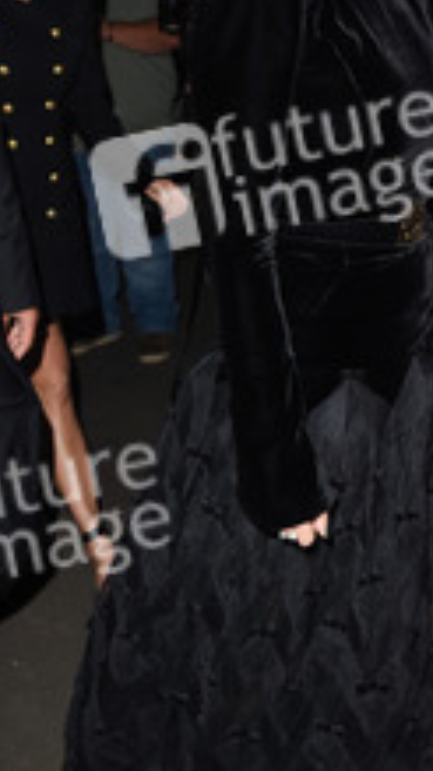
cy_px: 352
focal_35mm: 46
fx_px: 940
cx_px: 375
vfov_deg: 44.6
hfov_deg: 25.3
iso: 800
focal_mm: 24
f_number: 5.6
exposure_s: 1/250
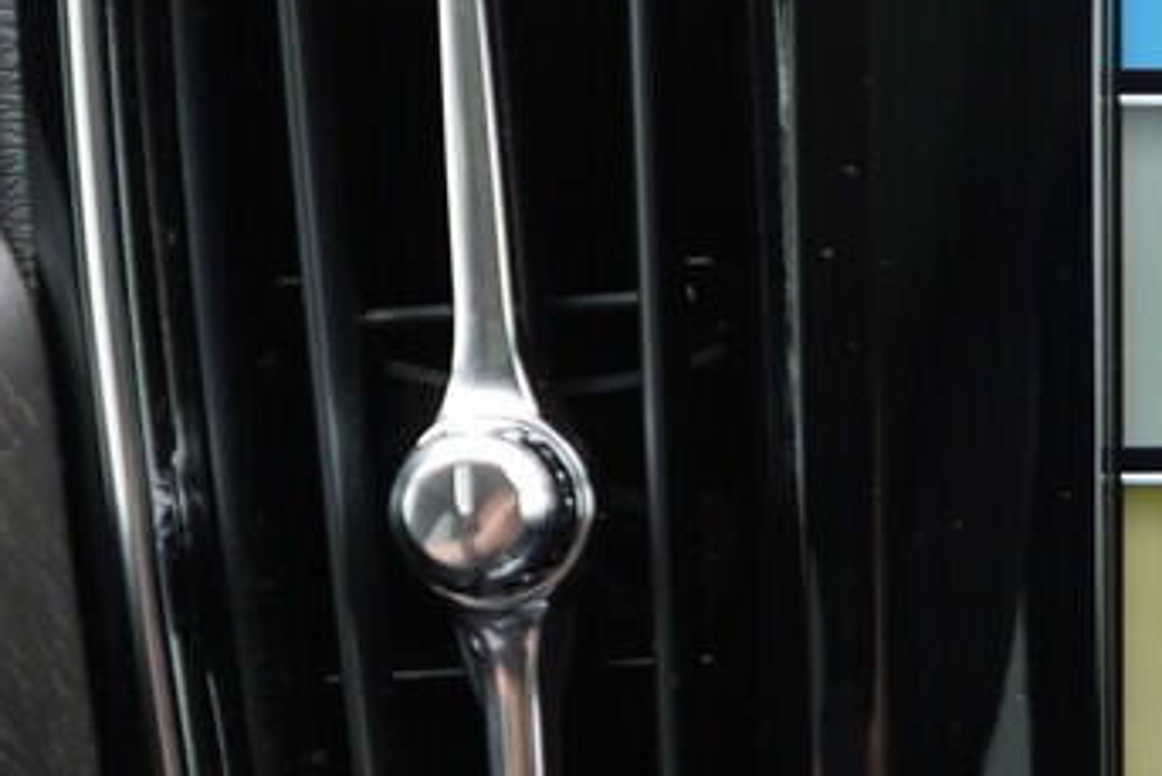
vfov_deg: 9.1
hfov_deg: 12.5
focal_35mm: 151
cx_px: 2019
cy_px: 424
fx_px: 4876
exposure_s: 1/40
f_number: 2.8
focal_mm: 24
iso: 320
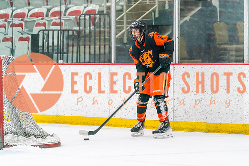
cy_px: 93
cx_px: 139
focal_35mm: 187
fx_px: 1292
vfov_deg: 7.4
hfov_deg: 11.0
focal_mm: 162
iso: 3200
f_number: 2.8
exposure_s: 1/1250
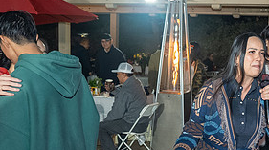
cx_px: 223
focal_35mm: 52
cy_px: 104
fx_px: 370
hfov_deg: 38.1
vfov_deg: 22.8
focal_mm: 24
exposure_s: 1/160
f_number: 2.8
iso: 1600
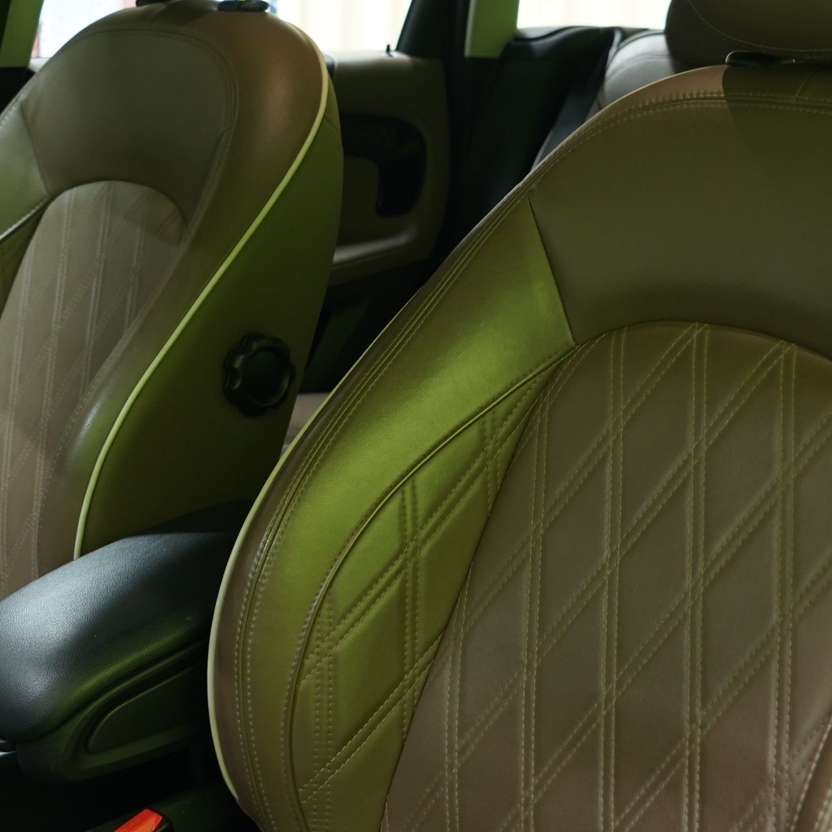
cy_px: 348
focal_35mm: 55
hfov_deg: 31.1
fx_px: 1496
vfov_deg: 31.0
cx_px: 446
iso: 800
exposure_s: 1/20
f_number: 4.5
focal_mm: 24
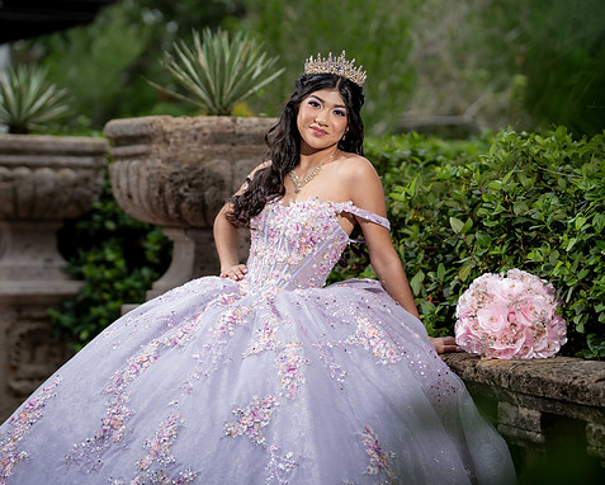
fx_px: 1881
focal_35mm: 105
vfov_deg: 14.7
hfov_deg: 18.3
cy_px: 242
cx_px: 297
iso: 80
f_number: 2.8
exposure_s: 1/1000
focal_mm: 92
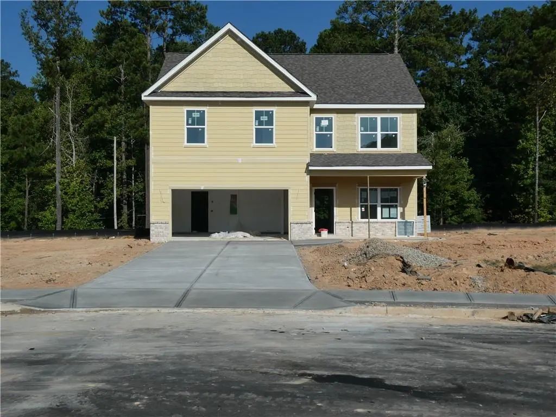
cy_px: 208
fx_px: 594
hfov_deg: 50.1
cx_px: 278
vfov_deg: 38.7
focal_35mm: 37
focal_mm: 6.7
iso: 80
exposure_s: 1/800
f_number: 5.6
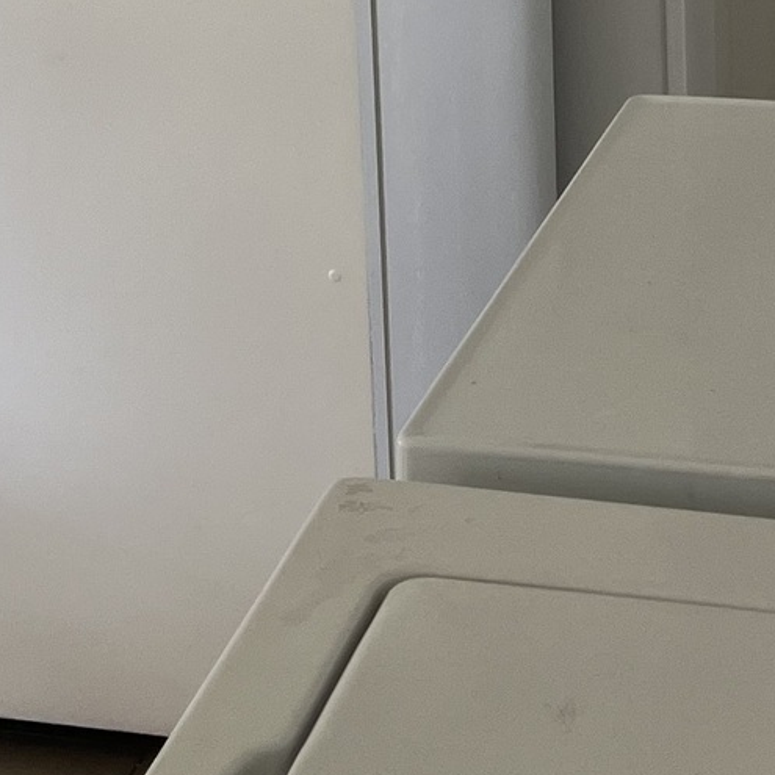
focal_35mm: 107
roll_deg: +1.2
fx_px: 2710
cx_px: 487
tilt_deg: -8.7
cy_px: -355
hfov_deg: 16.3
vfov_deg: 15.2
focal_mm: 5.7
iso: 125
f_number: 1.5
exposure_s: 1/103
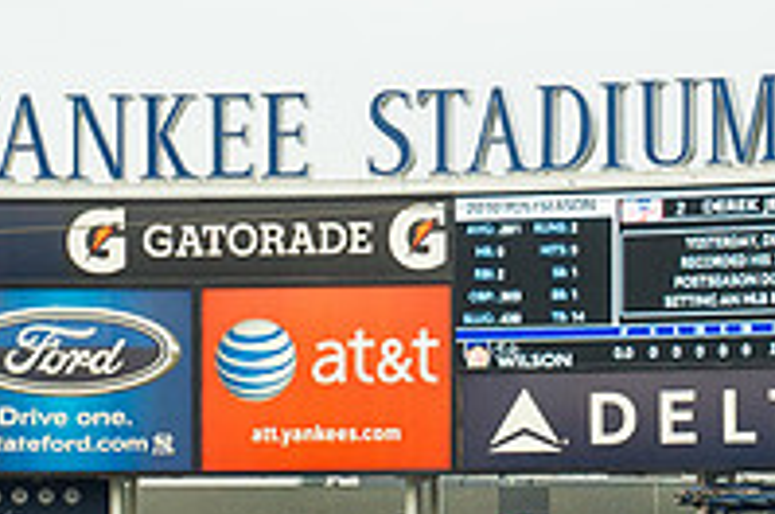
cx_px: 720
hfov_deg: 11.7
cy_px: 510
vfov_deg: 7.8
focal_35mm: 175
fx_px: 3761
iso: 320
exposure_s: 1/250
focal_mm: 40
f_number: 8
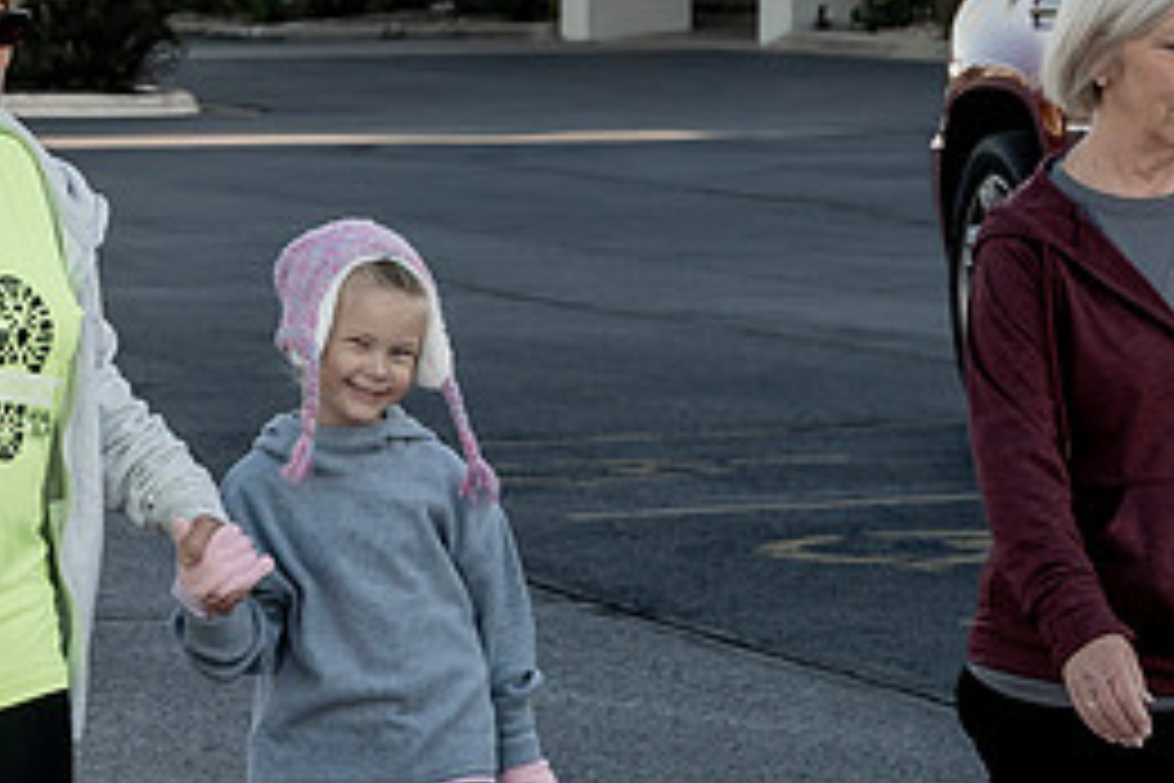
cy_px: 903
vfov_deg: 5.7
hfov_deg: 8.5
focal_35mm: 242
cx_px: 194
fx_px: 7891
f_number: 5
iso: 160
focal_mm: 51
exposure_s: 1/400
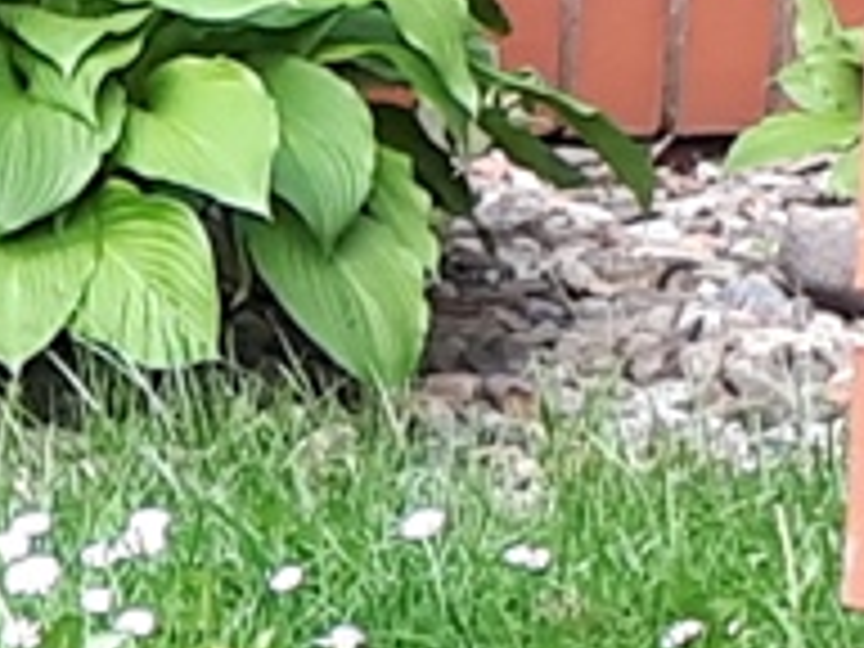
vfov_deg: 15.9
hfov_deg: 18.3
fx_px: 2246
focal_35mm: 90
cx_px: -567
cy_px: 729
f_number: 1.9
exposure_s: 1/100
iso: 50
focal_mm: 3.6
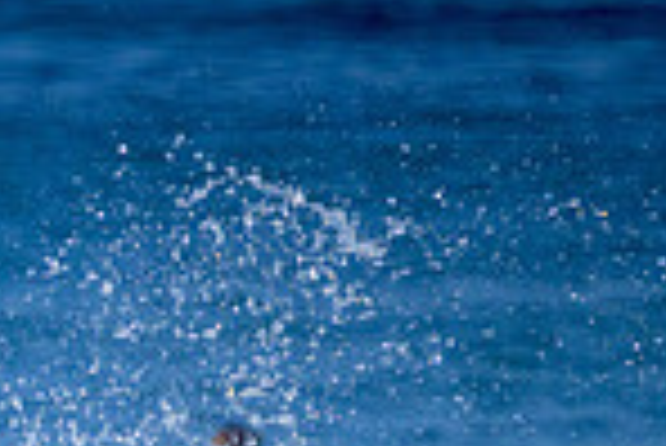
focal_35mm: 3137
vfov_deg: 0.4
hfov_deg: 0.7
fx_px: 58090
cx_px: -320
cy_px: 696
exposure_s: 1/1250
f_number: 11
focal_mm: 800
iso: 2200
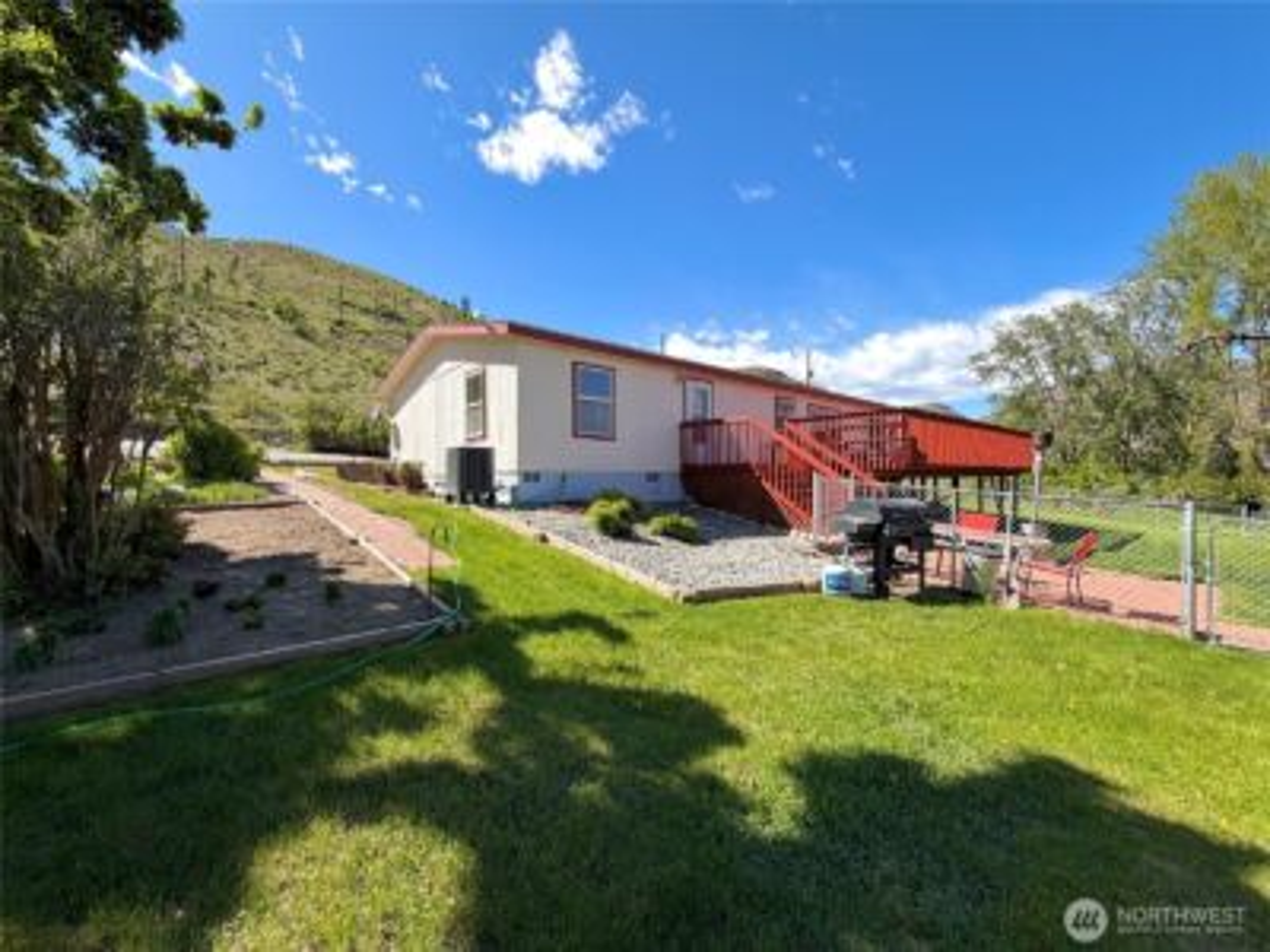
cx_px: 635
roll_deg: +0.7
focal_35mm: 14
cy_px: 476
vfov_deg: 85.7
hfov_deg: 102.1
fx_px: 514
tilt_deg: +1.2
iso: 32
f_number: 2.2
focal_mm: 2.22
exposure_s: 1/770
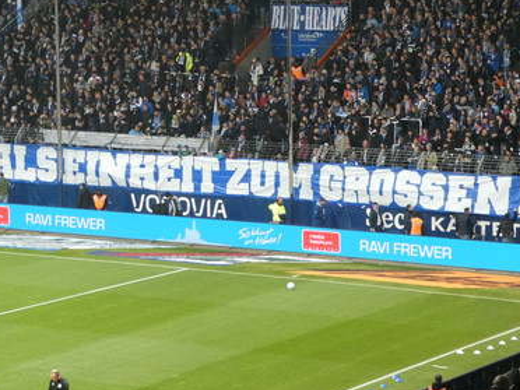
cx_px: 296
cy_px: 127
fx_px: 2328
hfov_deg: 12.7
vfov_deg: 9.6
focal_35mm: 155
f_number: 4.9
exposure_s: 1/80
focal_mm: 16.1
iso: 400
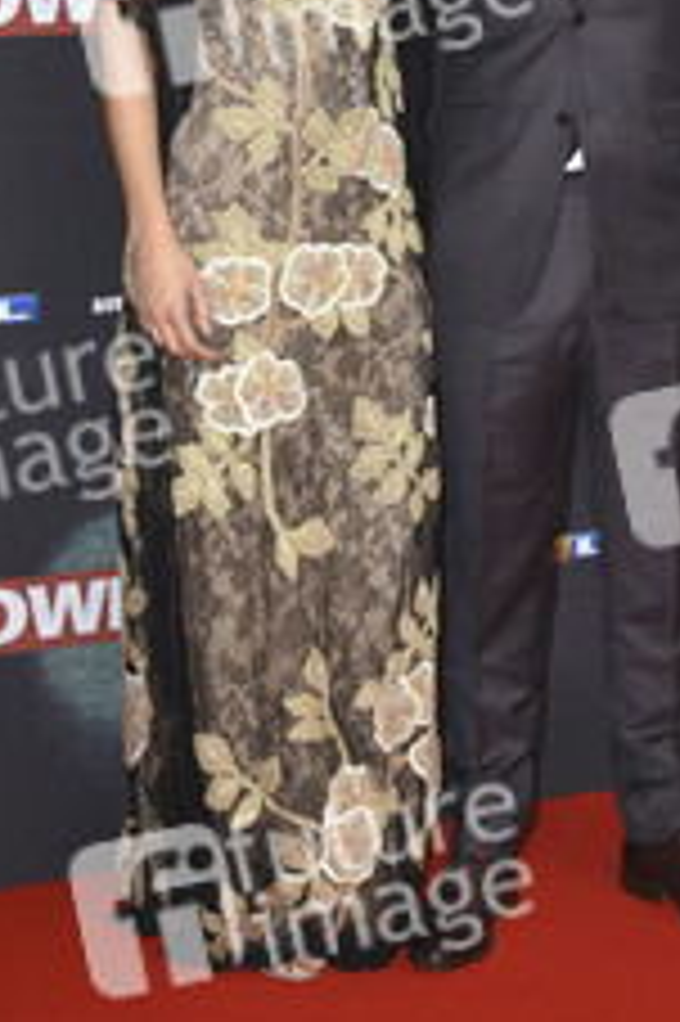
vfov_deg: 22.4
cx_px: 432
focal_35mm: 90
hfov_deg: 15.1
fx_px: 2554
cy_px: 216
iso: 400
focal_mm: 34
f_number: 5.6
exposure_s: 1/200
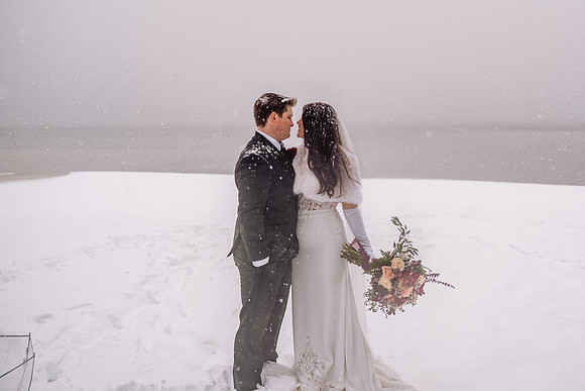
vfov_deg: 31.3
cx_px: 357
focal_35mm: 43
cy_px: 153
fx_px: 695
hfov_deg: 45.4
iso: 100
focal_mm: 35
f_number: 2.5
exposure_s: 1/200
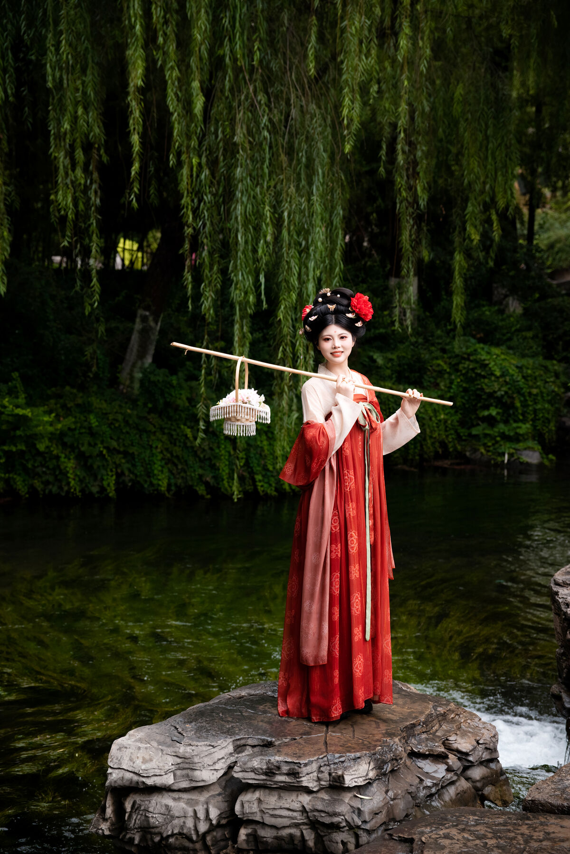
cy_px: 427
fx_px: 1590
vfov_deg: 30.1
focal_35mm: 67
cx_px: 285
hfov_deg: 20.3
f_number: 4
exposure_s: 1/160
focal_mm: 67
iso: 500
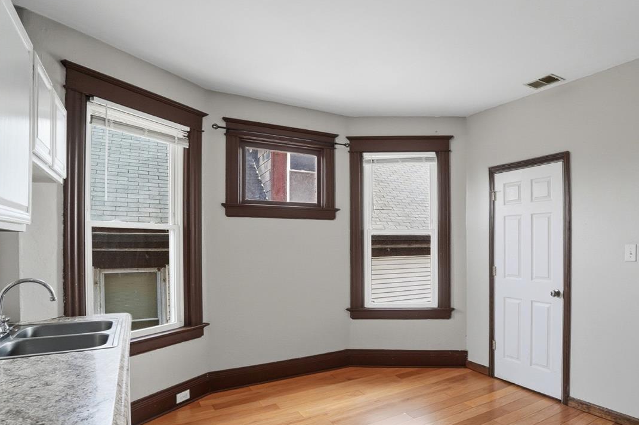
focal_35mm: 21
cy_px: 241
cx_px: 410
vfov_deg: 59.2
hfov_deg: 79.3
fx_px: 373
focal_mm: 10
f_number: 4
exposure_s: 1/500
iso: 100
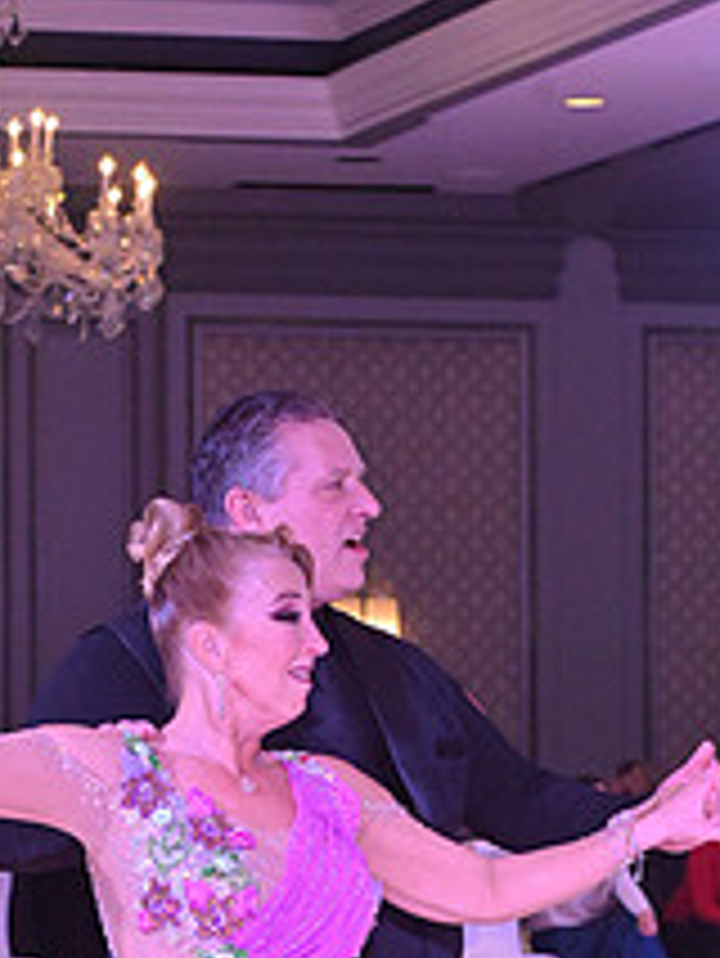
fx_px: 5652
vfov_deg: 9.6
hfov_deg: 7.3
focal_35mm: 204
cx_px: 403
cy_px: 1160
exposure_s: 1/320
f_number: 8
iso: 5000
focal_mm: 78
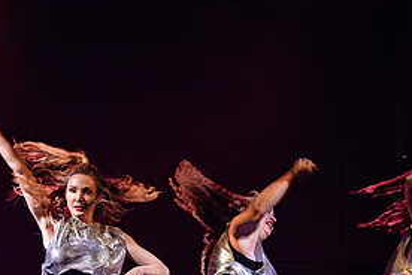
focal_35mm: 286
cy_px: 303
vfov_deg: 4.8
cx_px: 78
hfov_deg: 7.2
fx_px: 3273
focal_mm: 120
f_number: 2.8
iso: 1600
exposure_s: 1/200
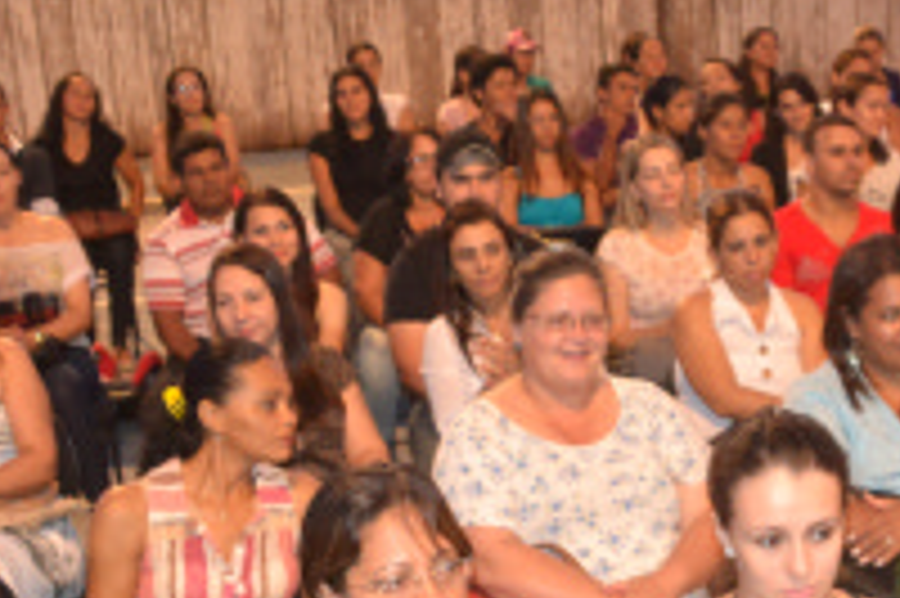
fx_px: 1873
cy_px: 618
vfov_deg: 17.7
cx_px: 788
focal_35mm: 75
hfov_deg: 26.2
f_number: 3.5
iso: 3200
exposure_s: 1/20
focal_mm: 20
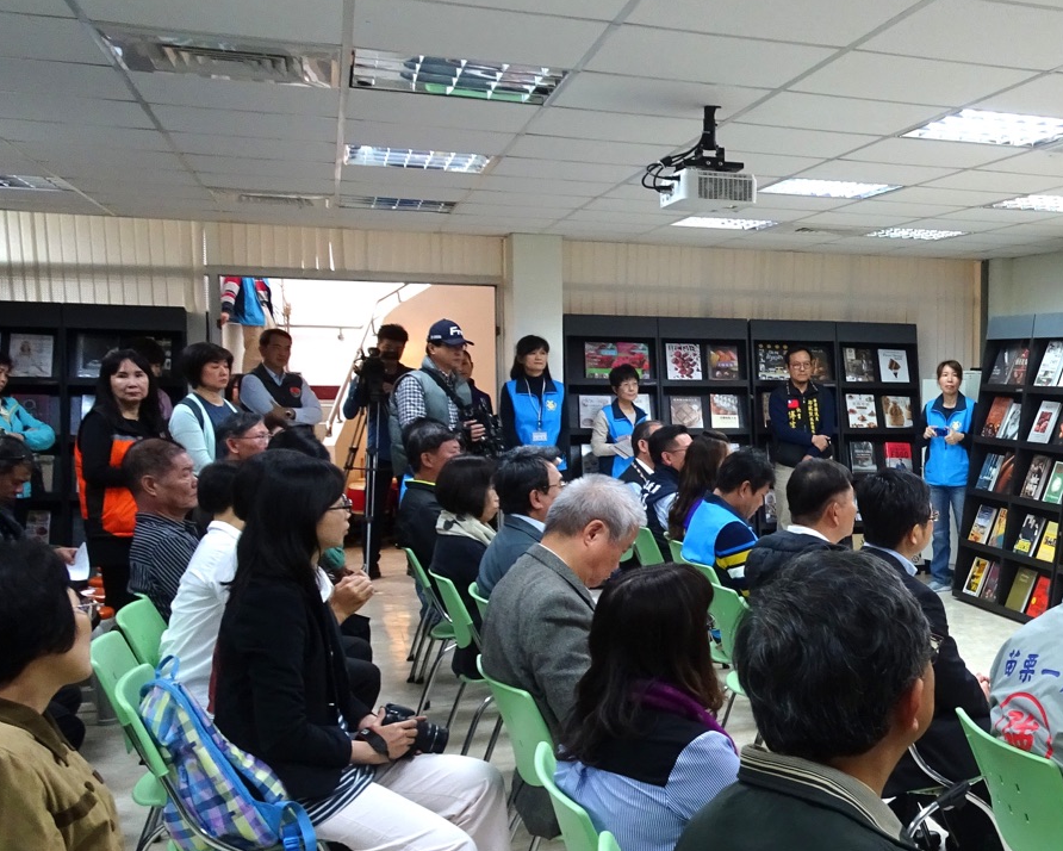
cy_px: 502
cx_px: 926
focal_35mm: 42
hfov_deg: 40.9
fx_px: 1322
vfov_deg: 35.6
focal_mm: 4.1
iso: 200
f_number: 3.5
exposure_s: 1/30
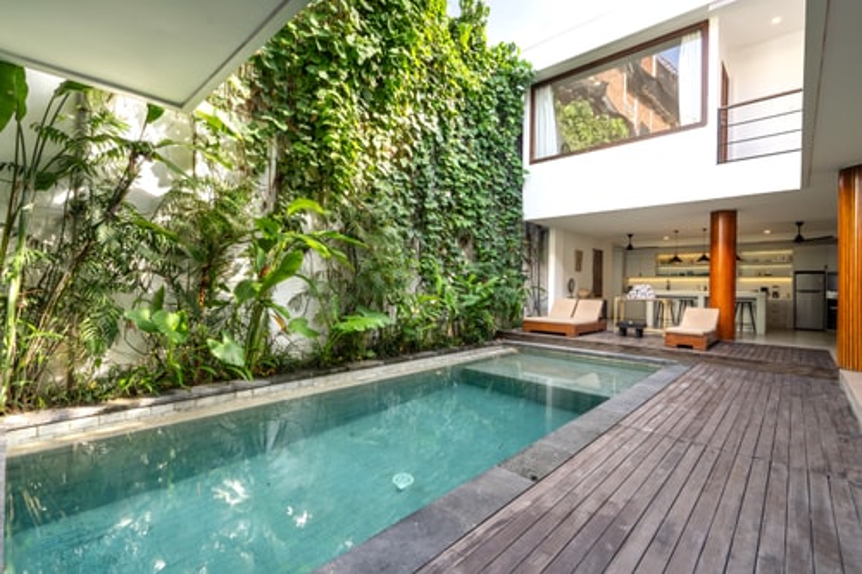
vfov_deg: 73.7
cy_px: 287
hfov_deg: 96.8
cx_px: 431
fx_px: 383
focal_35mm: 16
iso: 160
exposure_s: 1/1600
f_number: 8
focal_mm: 16
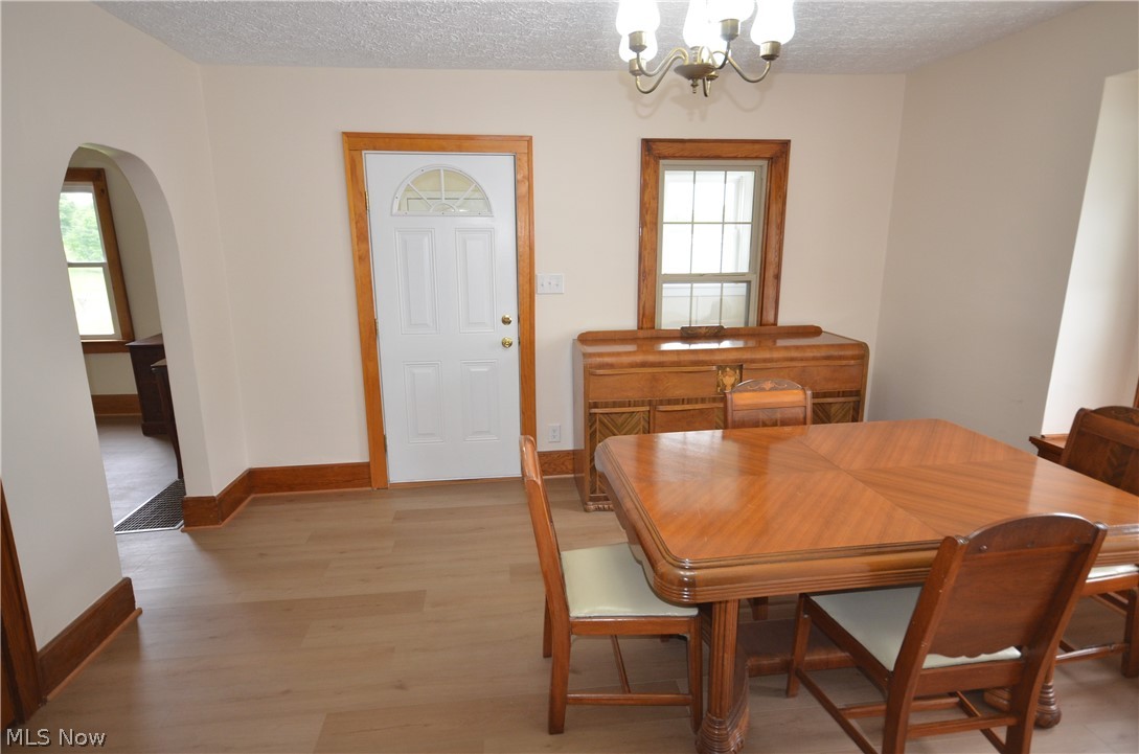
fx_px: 616
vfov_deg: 63.0
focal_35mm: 20
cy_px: 377
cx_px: 570
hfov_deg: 85.5
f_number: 4.5
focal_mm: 13
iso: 800
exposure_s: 1/60
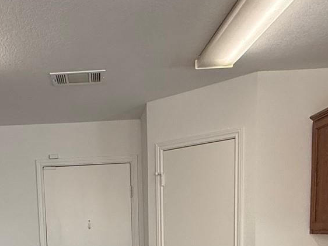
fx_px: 483
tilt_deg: -8.7
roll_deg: +2.0
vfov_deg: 25.4
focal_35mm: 51
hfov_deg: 36.5
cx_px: 79
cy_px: 301
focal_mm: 2.22
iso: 200
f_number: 2.2
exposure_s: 1/60
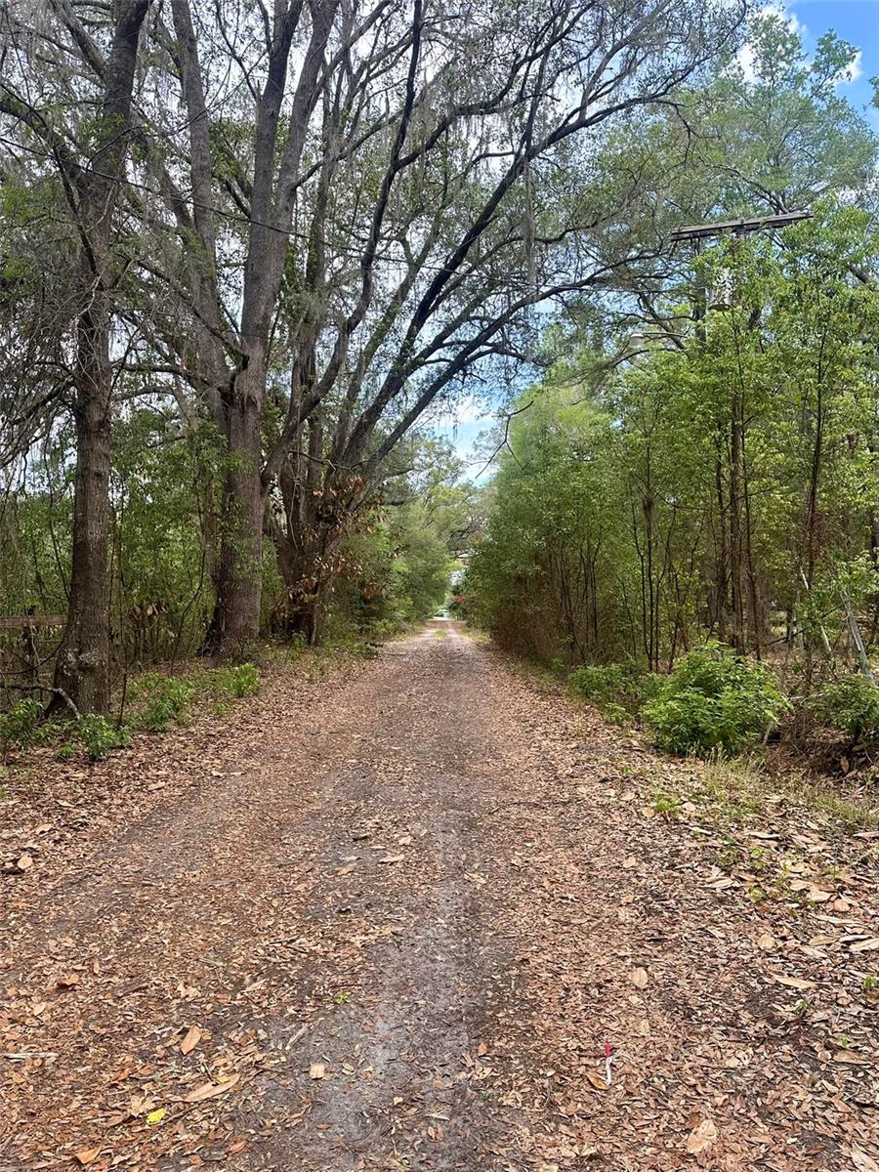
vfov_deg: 71.6
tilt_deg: +2.1
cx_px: 440
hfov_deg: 56.8
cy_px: 586
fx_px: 813
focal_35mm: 24
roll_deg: -1.5
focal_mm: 6.86
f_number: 1.78
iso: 80
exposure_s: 1/690
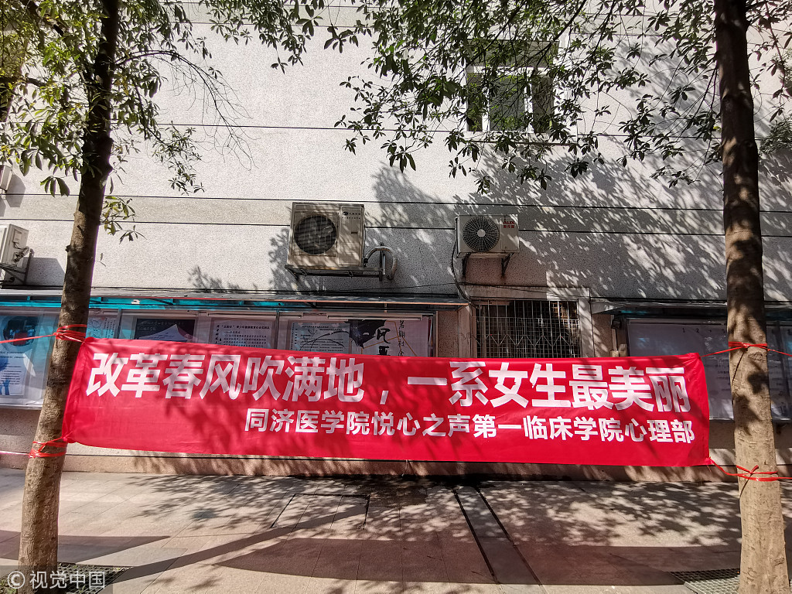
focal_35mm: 16
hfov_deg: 94.5
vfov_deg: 78.1
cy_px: 297
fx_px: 366
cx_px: 396
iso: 50
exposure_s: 1/364
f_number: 2.2
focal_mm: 3.95
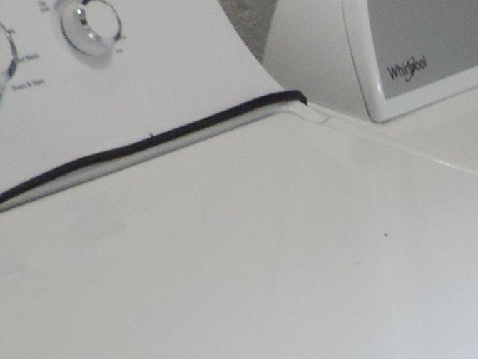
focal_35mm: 110
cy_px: 337
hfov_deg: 16.7
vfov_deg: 13.3
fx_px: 1519
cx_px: 654
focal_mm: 4.3
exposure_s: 1/30
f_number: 3
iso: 400
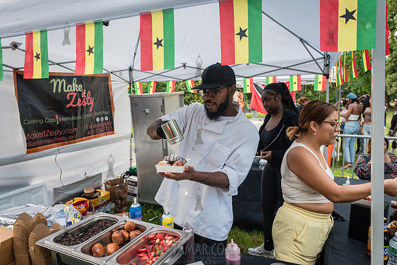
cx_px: 198
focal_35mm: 25
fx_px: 278
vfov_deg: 51.0
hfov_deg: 71.1
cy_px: 132
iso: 1000
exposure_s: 1/320
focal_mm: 24
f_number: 4.5
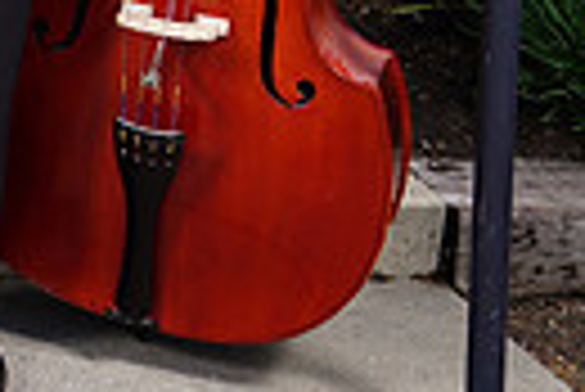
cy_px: -394
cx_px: -666
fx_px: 2180
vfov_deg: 9.6
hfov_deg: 12.9
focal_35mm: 134
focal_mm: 30
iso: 100
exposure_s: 1/200
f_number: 6.3
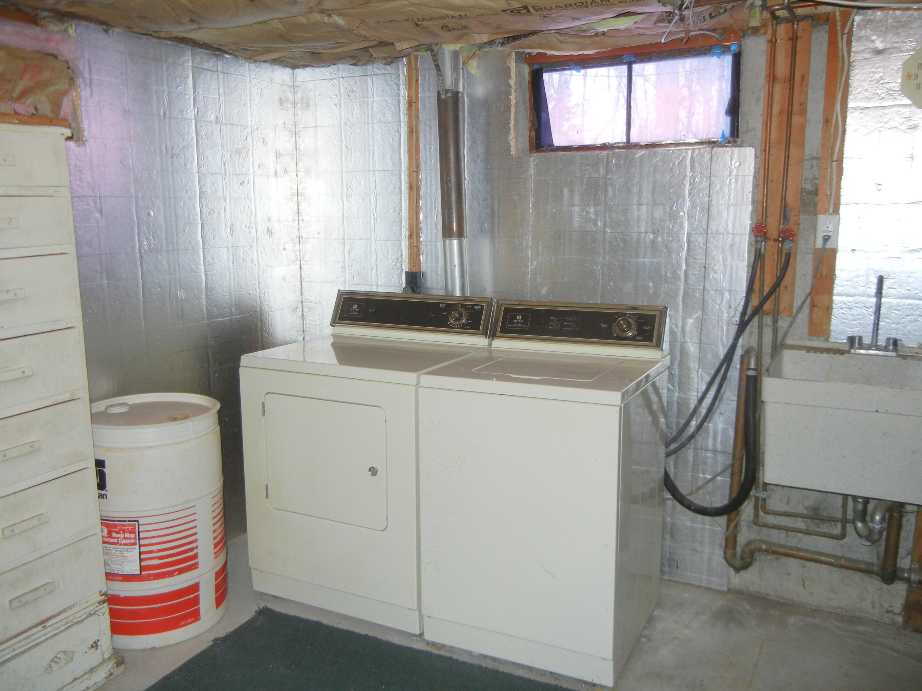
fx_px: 799
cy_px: 346
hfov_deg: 60.0
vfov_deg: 46.8
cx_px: 461
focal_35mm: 30
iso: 200
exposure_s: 1/30
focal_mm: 5.4
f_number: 3.5
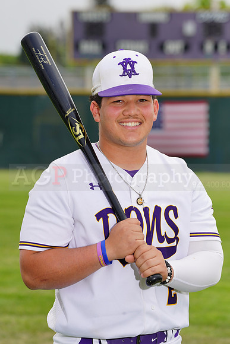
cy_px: 172
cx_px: 115
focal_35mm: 244
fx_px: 2337
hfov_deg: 5.6
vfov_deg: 8.4
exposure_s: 1/250
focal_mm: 244
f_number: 9
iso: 160
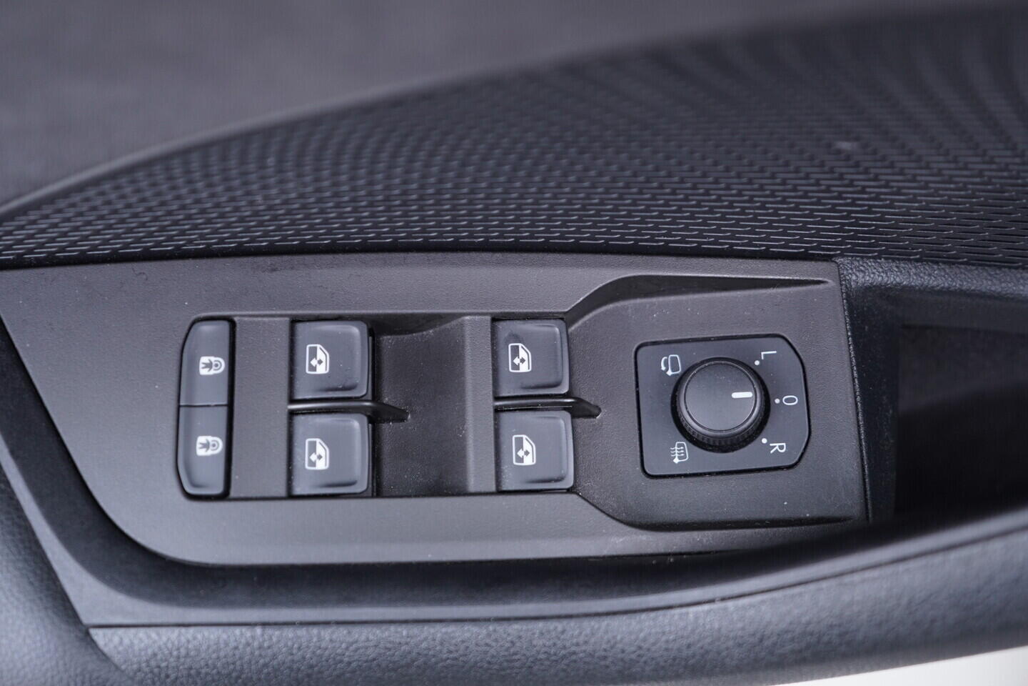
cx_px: 514
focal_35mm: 36
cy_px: 343
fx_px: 1028
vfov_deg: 36.9
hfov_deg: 53.1
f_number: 2.8
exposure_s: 1/40
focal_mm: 24
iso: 400
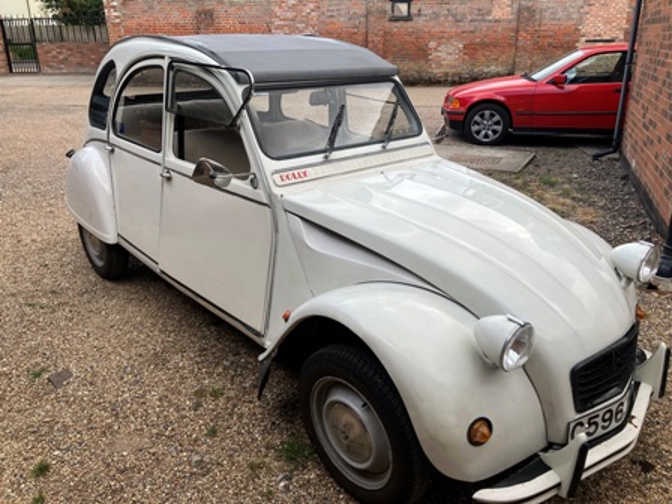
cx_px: 336
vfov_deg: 49.7
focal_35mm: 28
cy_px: 252
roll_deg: +1.1
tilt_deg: -20.5
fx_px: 544
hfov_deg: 63.4
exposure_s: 1/430
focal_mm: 3.99
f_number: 1.8
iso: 32
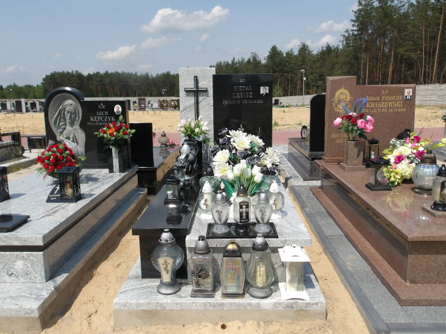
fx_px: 348
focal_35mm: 27
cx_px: 223
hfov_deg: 65.3
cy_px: 167
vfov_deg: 51.4
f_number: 10.4
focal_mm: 4.9
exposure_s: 1/160
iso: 100
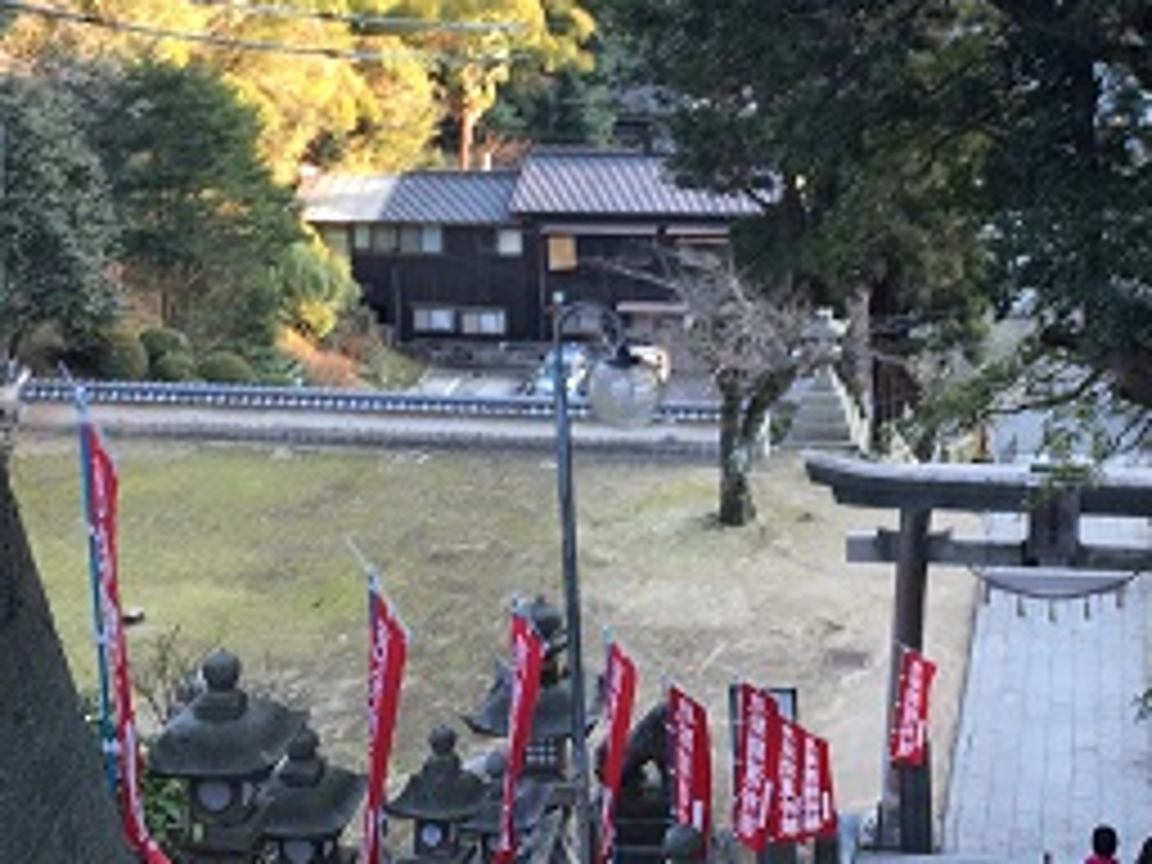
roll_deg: +1.2
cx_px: 783
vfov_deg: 21.3
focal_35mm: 68
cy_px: 153
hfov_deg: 28.3
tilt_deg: -10.9
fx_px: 2263
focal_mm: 4.15
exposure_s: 1/60
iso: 32
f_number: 2.2
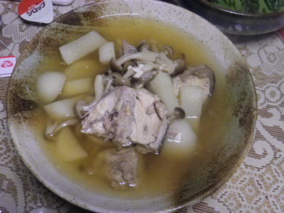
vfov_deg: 29.7
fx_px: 402
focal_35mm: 49
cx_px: 142
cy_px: 106
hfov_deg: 38.9
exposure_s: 1/60
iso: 640
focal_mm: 8.7
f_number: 4.2
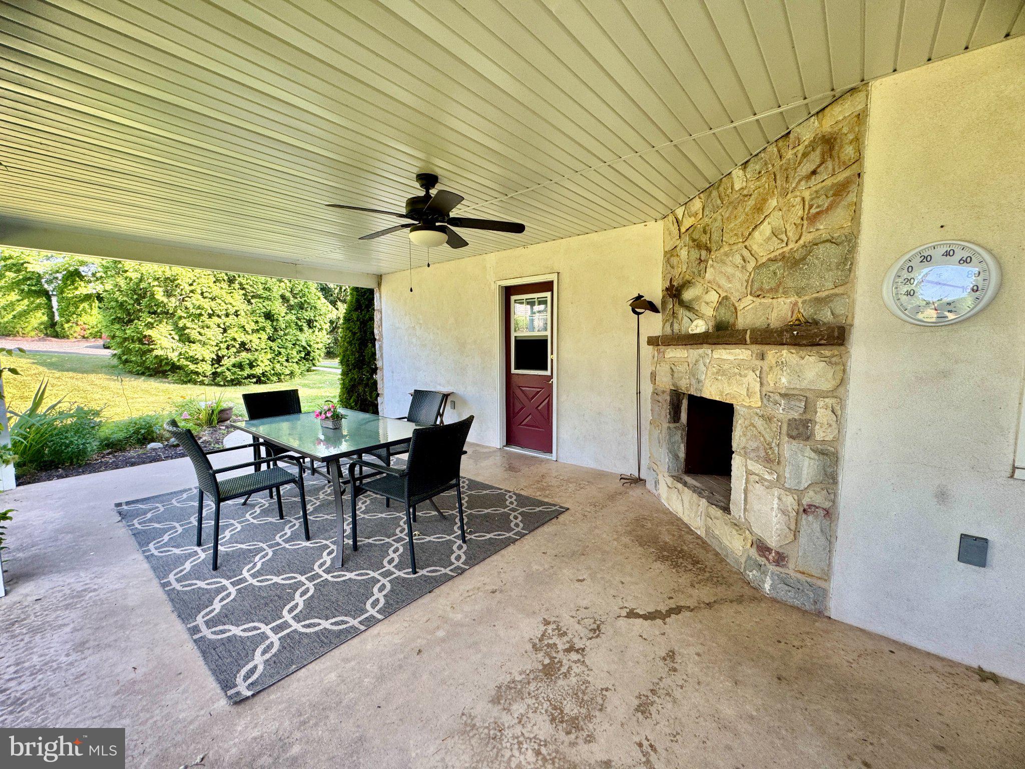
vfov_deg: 85.7
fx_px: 415
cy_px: 384
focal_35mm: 14
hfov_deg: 102.1
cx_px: 512
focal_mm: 2.22
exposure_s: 1/99
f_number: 2.2
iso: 64
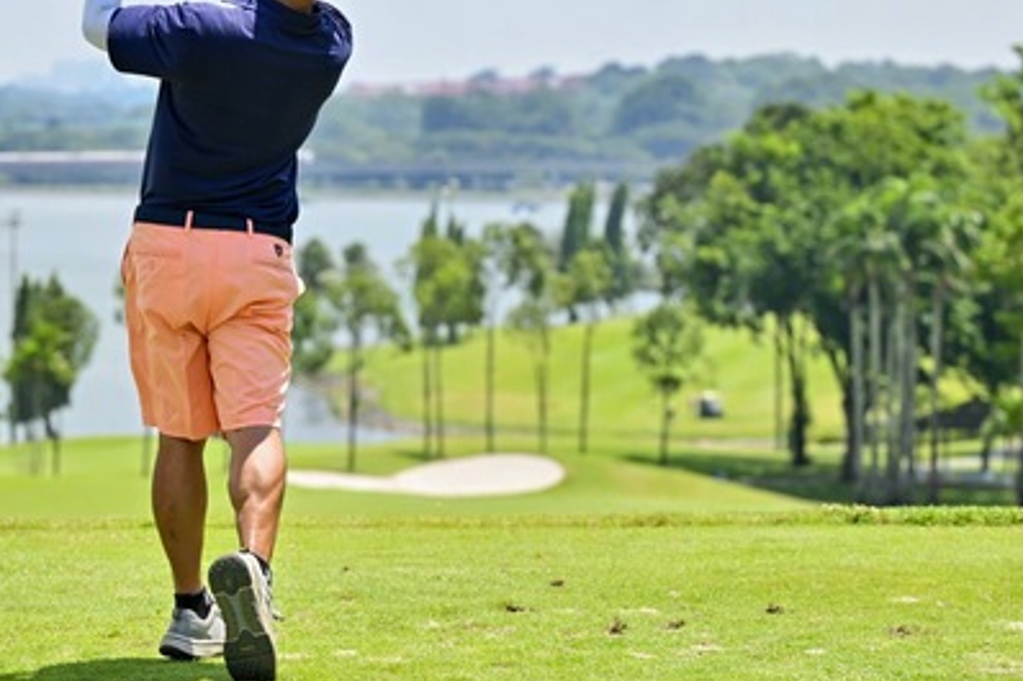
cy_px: 179
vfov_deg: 8.5
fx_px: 4573
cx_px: 260
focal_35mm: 161
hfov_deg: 12.7
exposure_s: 1/3200
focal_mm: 87
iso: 250
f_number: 3.5
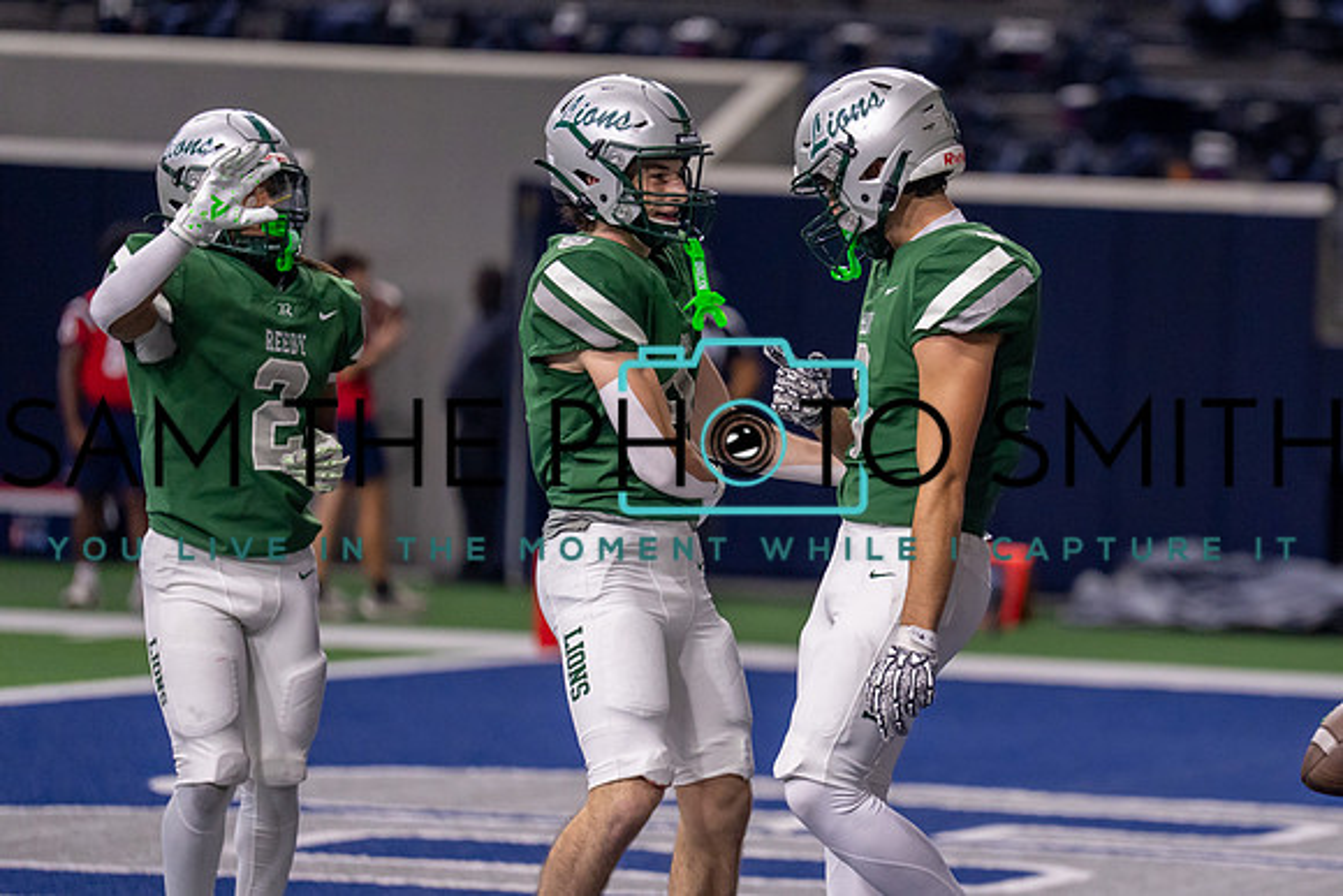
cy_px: 439
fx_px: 9972
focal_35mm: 267
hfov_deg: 7.7
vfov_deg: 5.1
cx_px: 960
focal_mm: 178
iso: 2500
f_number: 2.8
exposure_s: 1/1000
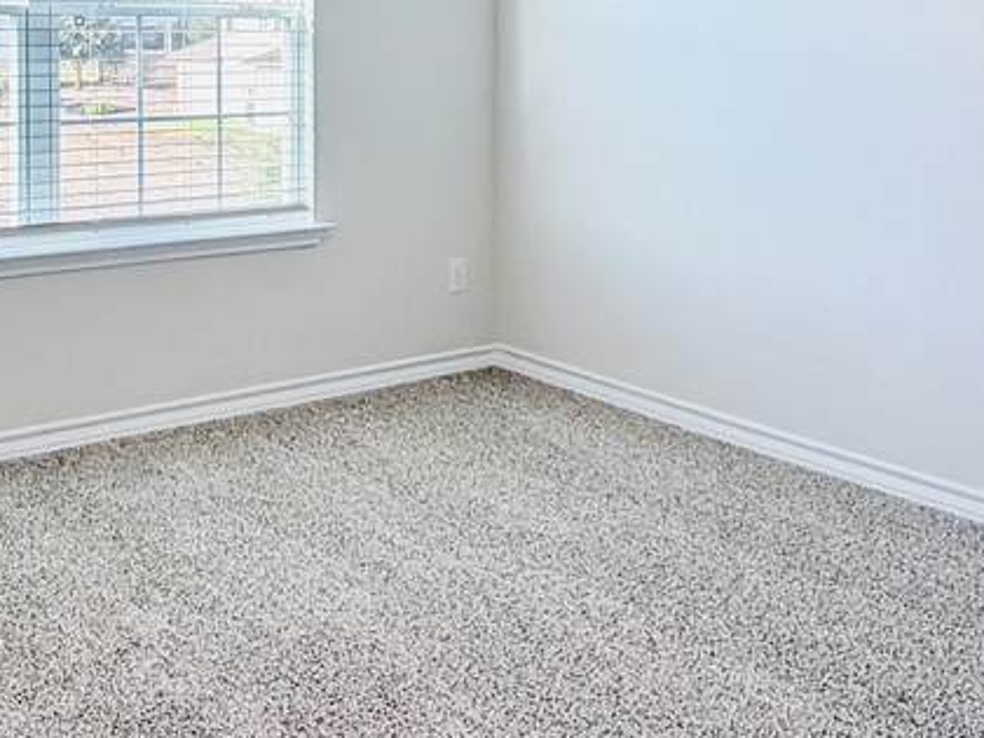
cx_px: 604
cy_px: 61
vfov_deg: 28.9
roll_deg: -0.1
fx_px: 1364
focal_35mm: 48
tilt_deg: -1.7
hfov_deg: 39.4
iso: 160
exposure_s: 1/120
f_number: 2.2
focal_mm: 2.22
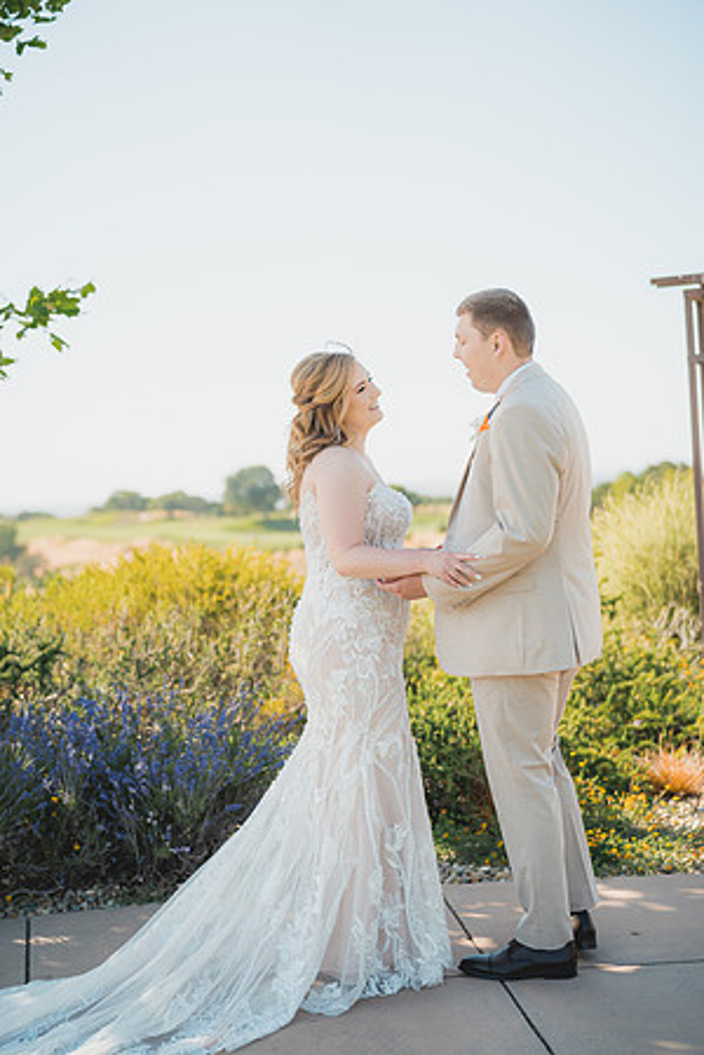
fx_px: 1467
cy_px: 528
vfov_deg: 39.6
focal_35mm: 50
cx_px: 352
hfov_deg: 27.0
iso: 125
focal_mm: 50
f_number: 1.8
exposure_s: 1/2000
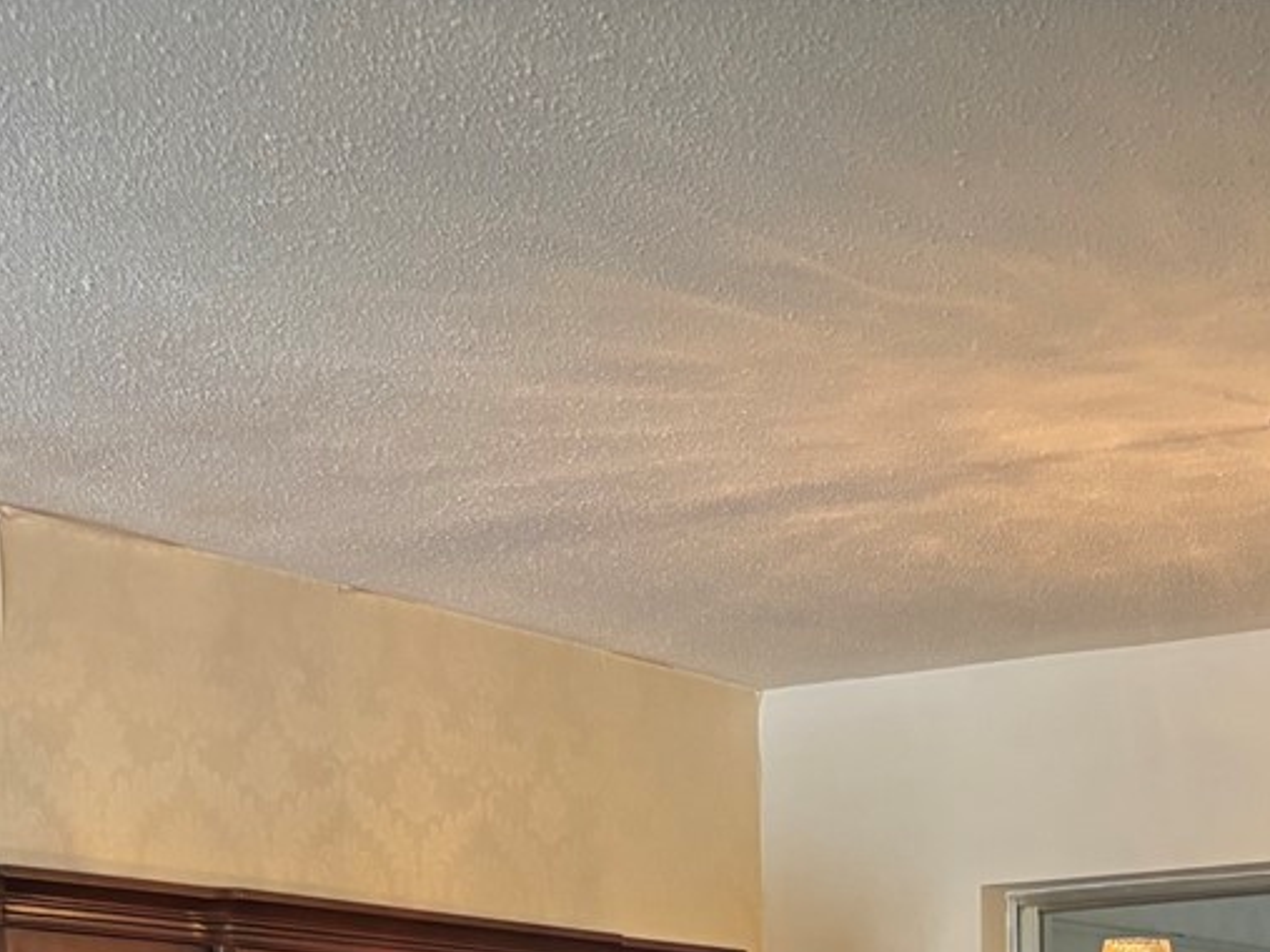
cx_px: 954
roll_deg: +1.4
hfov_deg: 23.6
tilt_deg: -5.3
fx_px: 3008
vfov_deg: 16.2
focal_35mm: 82
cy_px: 1493
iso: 250
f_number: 1.6
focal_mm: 5.96
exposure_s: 1/60
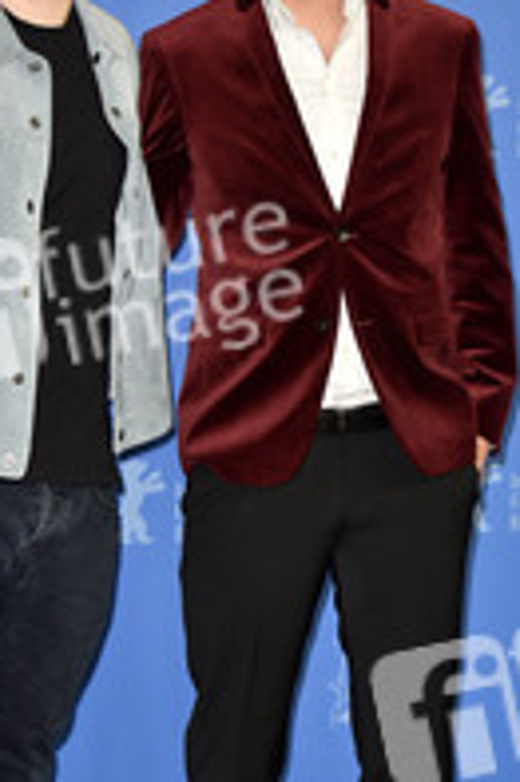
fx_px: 3082
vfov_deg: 14.4
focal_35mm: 142
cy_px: 496
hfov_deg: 9.6
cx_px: 214
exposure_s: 1/160
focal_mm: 70
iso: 500
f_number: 5
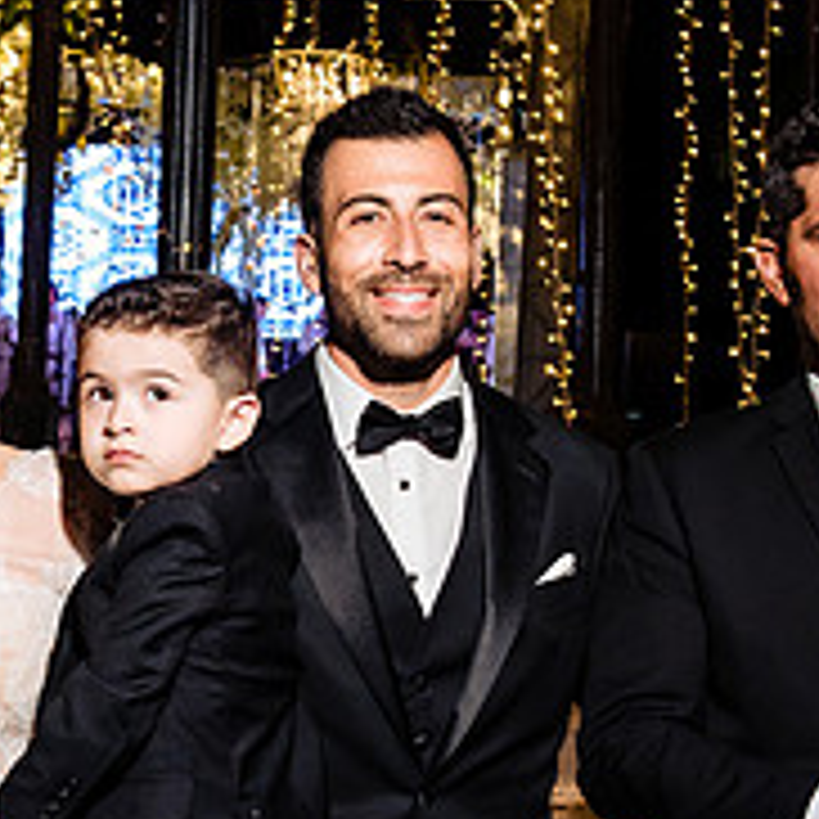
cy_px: 565
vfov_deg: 16.8
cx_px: 166
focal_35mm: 103
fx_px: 2757
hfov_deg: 16.8
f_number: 7.1
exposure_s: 1/50
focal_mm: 38
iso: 1600
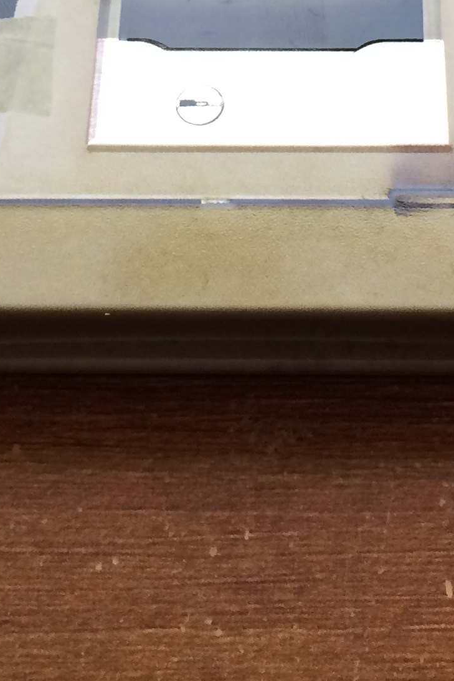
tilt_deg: -53.4
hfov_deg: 15.2
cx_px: 300
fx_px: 1703
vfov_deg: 21.6
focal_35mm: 90
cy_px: -37
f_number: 2.2
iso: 40
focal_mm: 4.15
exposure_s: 1/40
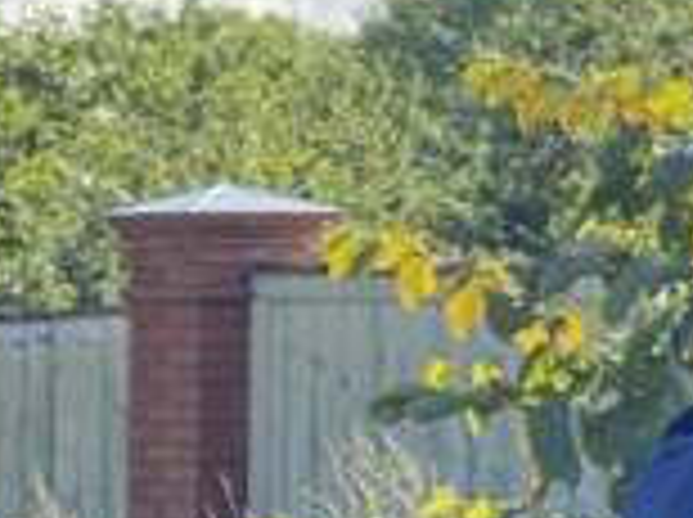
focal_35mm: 271
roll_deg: +0.1
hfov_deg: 7.1
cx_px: 1372
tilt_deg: +3.1
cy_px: 59
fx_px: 5417
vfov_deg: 5.5
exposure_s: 1/1089
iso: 20
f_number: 2
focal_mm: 6
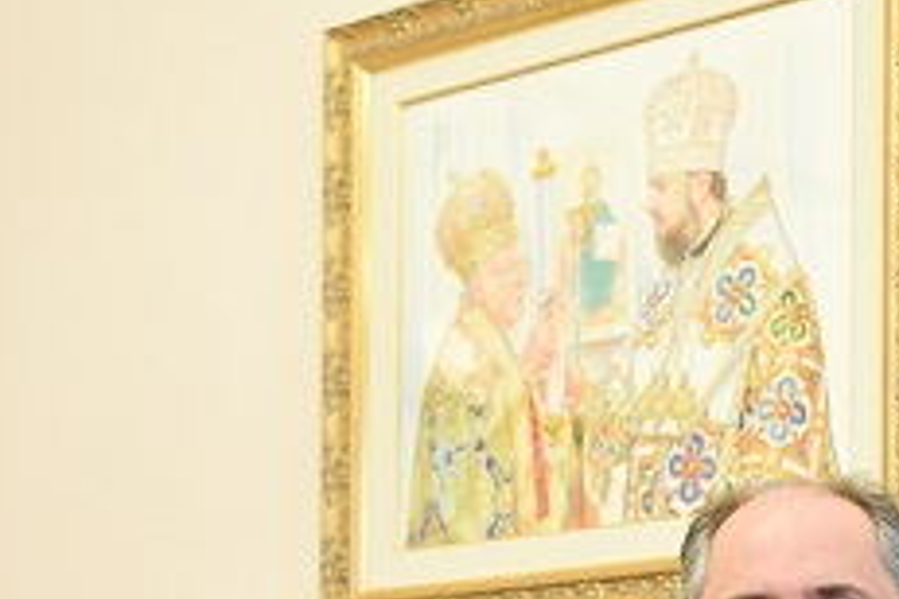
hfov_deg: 16.9
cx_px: 510
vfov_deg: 11.0
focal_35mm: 121
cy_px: 858
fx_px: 3021
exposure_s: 1/160
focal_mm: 40
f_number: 2.8
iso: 3200
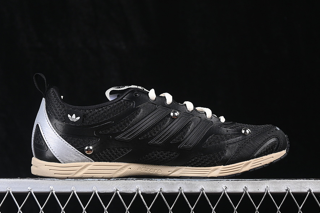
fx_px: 809
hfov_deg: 22.4
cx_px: 161
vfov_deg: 15.0
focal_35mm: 91
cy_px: 98
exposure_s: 1/60
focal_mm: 50
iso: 160
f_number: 6.3
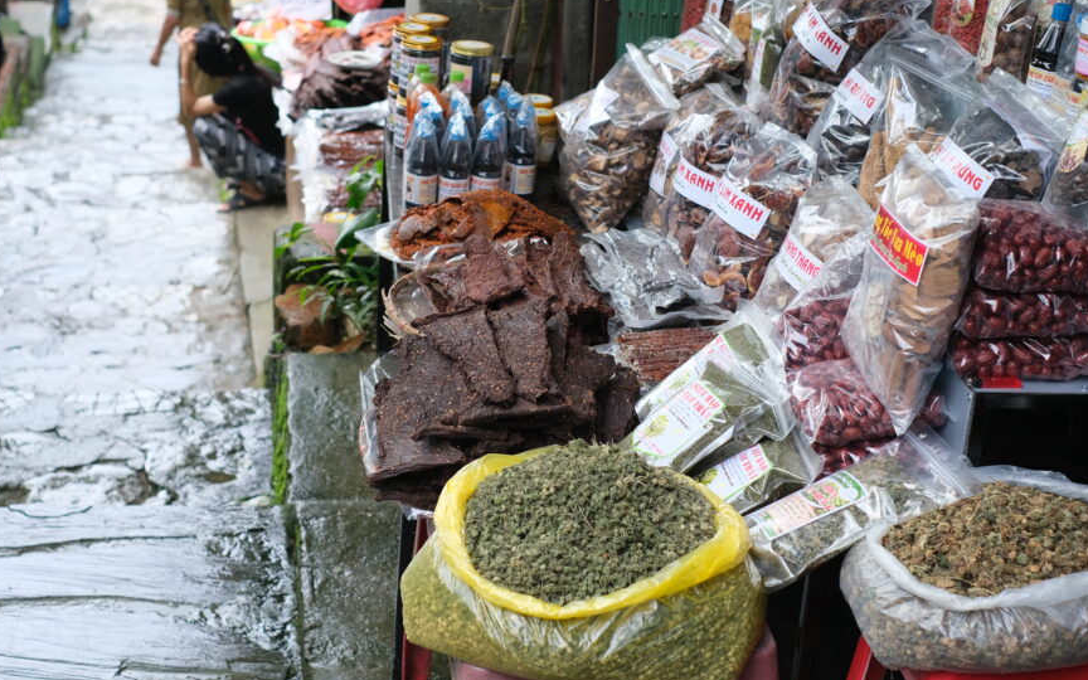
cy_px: 312
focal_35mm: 64
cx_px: 507
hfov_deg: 32.0
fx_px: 1898
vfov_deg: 20.3
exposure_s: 1/320
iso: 320
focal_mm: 35
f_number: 2.8
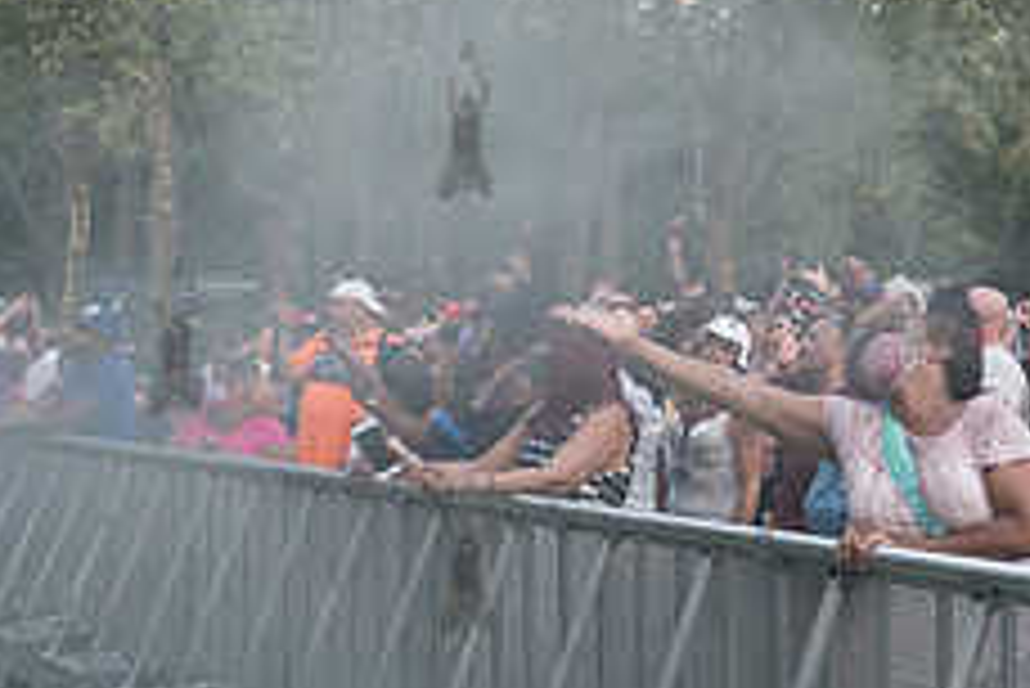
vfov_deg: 19.2
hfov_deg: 26.8
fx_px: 2033
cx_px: 1043
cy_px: 335
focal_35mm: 71
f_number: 4
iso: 1600
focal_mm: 28
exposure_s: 1/200
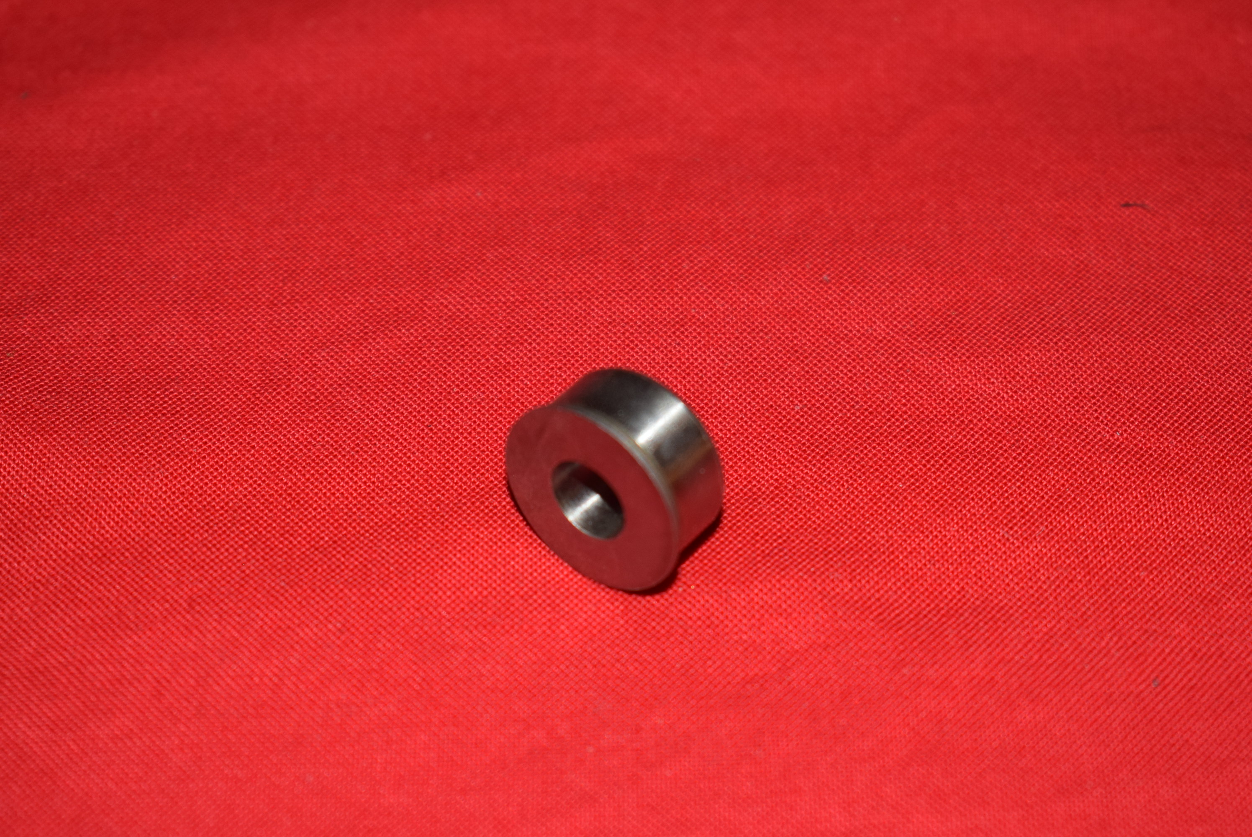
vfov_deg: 16.6
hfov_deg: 24.6
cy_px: 418
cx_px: 626
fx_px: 2871
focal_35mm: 82
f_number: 5.6
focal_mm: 55
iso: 400
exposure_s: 1/125
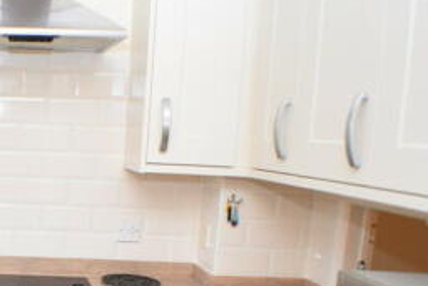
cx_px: -41
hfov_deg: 26.9
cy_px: 247
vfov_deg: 19.5
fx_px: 821
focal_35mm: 69
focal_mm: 18
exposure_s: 1/60
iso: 640
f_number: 4
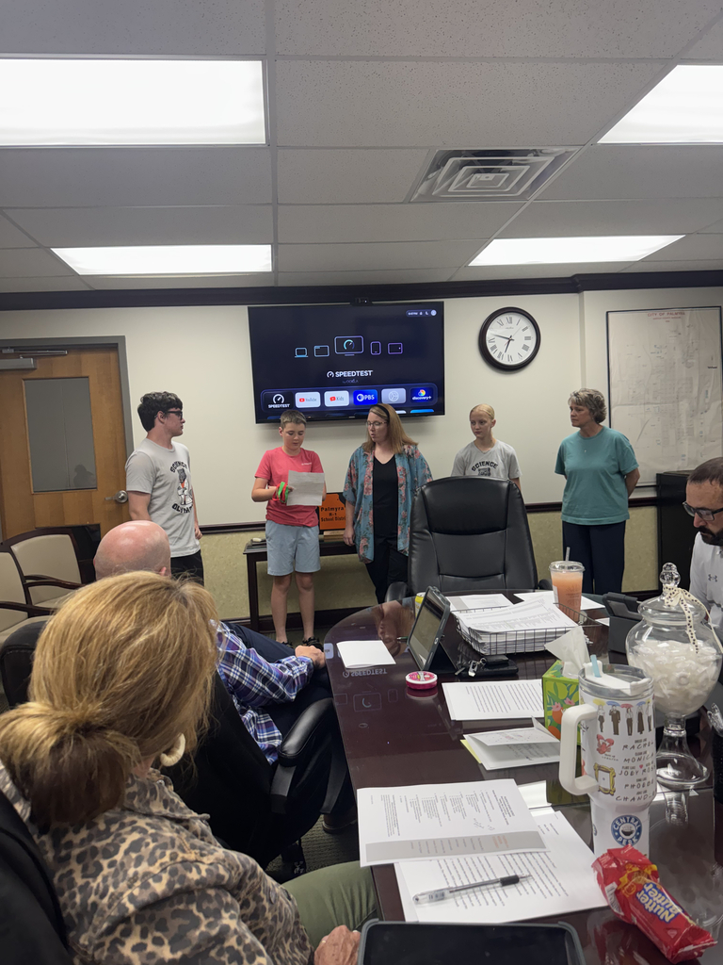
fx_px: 668
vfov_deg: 71.6
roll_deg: +4.7
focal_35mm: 24
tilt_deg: -2.4
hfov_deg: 56.8
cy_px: 482
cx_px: 362
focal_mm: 6.76
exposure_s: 1/120
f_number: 1.78
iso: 200
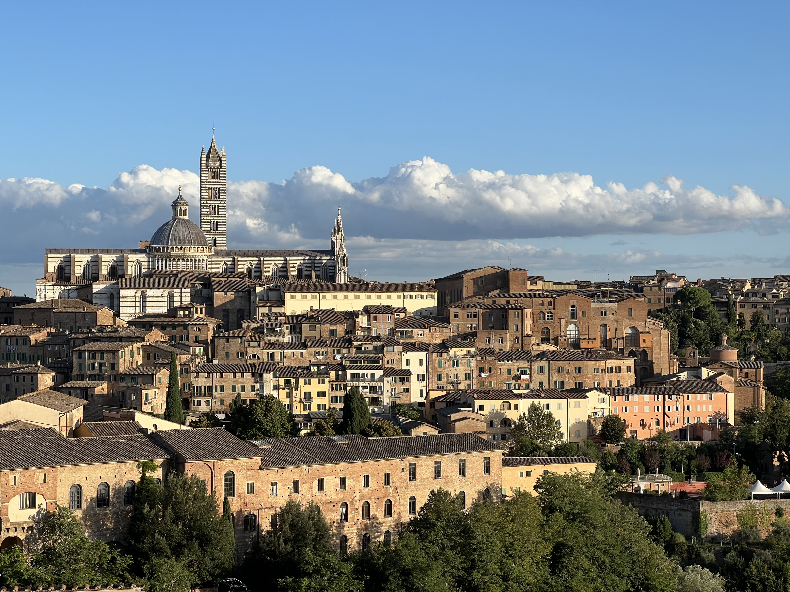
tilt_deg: +1.2
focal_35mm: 77
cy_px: 296
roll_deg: +0.5
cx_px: 395
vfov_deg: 19.1
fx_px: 1757
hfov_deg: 25.3
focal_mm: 9
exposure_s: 1/657
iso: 32
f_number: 2.8
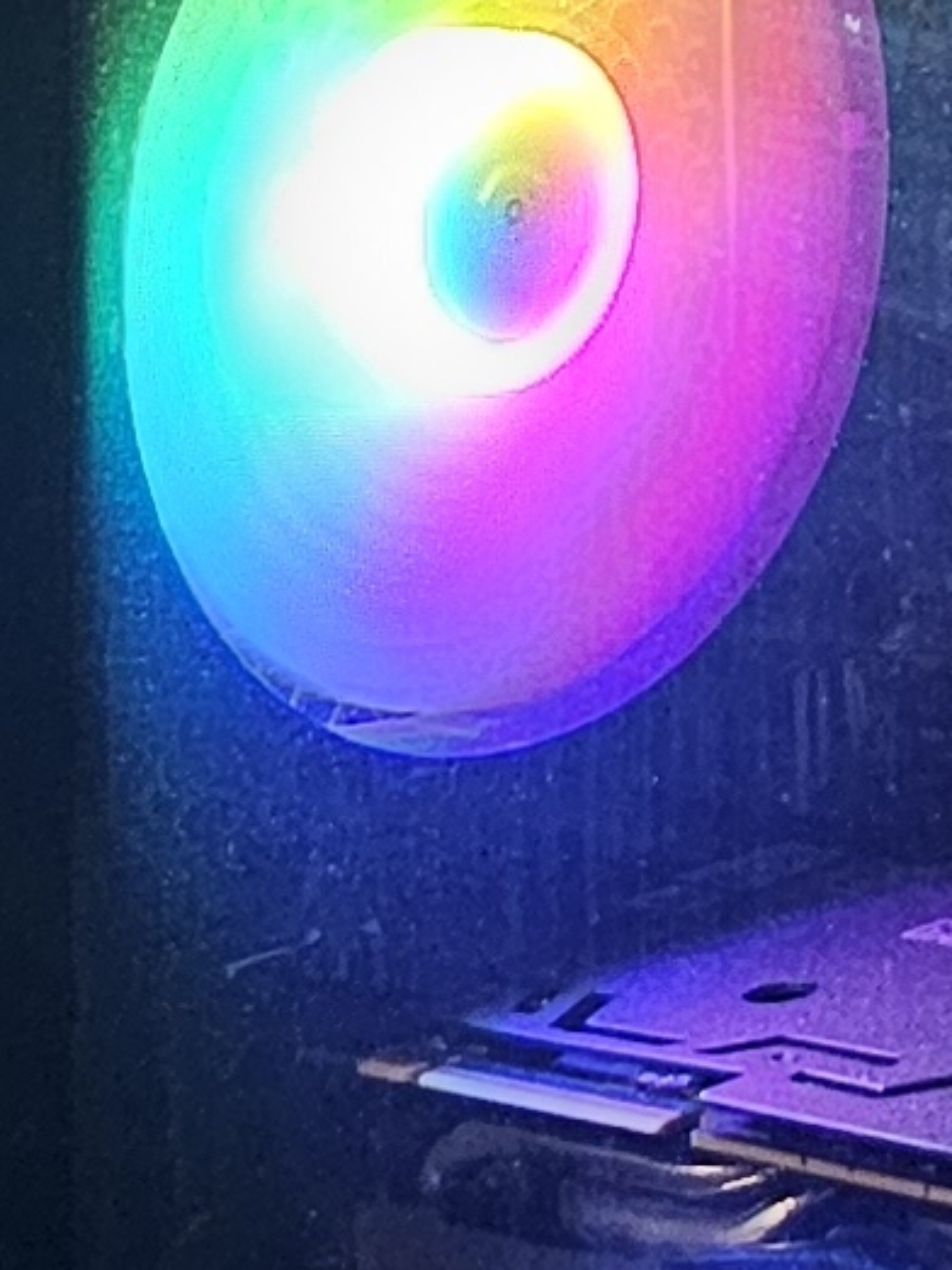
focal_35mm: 176
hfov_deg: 8.1
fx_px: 6456
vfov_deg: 9.0
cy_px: -2613
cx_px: 1710
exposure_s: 1/24
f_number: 1.7
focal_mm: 6.3
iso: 640
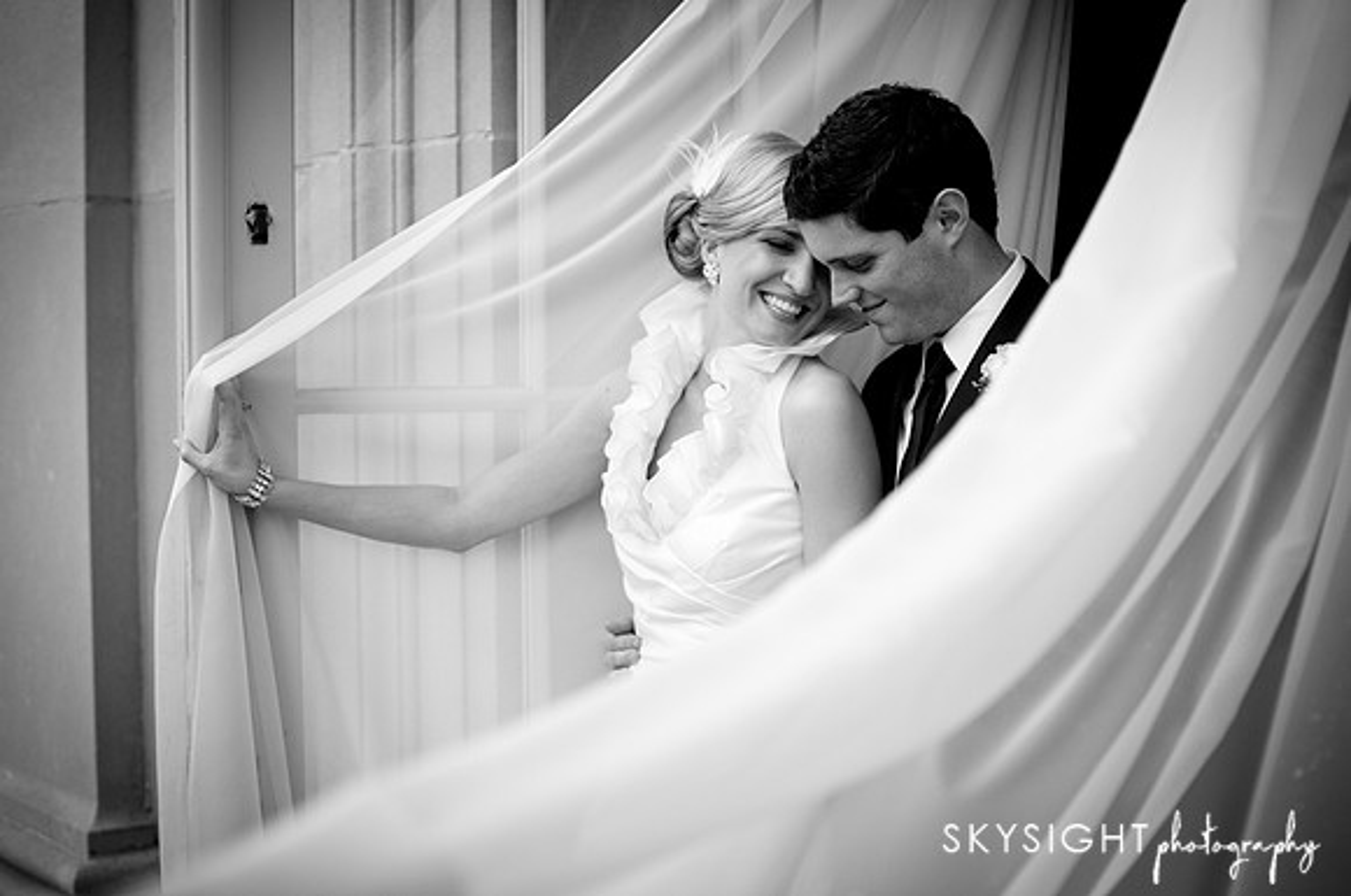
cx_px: 676
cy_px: 448
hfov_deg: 37.9
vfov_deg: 25.7
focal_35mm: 52
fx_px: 1967
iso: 200
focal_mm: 35
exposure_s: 1/5000
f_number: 1.8
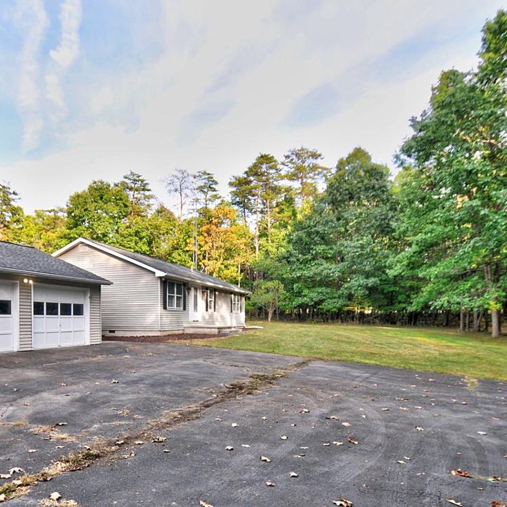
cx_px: 164
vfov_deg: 62.4
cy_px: 304
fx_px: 414
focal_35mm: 25
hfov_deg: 61.2
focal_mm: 10
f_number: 6.3
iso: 640
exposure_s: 1/250
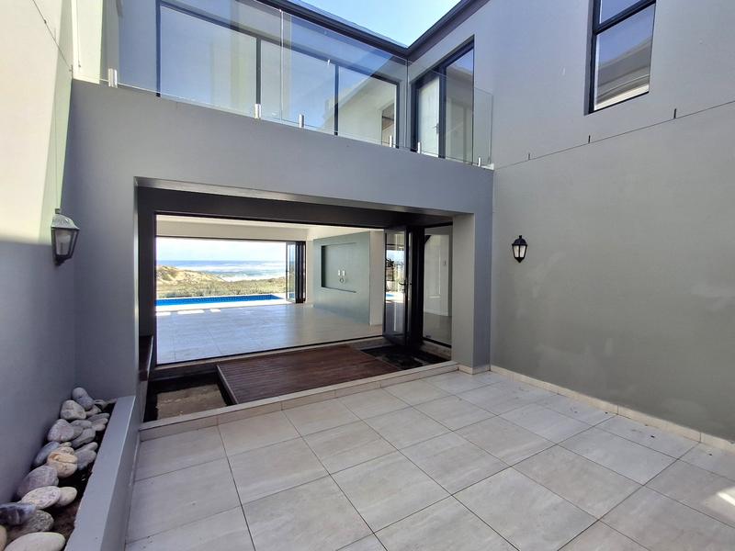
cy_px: 276
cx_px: 368
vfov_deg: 78.1
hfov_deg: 94.5
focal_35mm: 16
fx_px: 340
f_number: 2.2
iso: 40
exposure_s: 1/625
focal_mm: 1.64
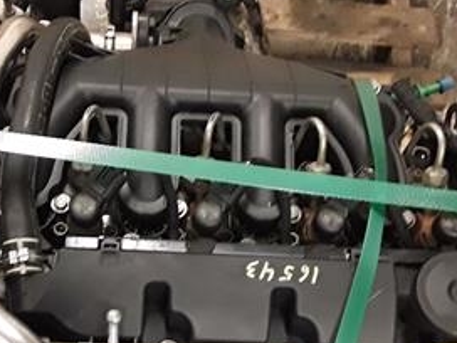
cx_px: 163
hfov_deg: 29.2
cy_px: 282
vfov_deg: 21.9
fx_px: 871
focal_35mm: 66
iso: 200
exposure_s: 1/33
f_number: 1.9
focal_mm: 2.91
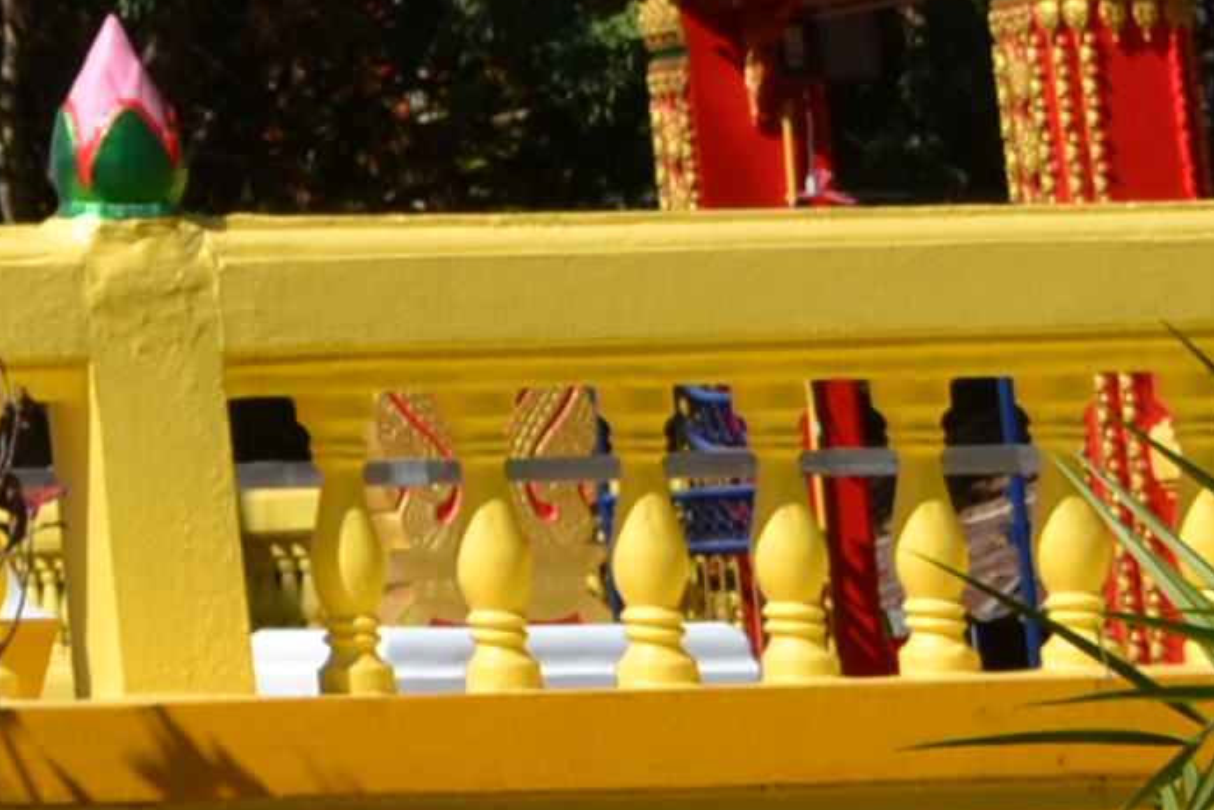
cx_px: -2261
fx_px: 8095
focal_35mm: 240
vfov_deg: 5.4
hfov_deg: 7.6
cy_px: -1490
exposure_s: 1/250
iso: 100
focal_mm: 24
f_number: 8
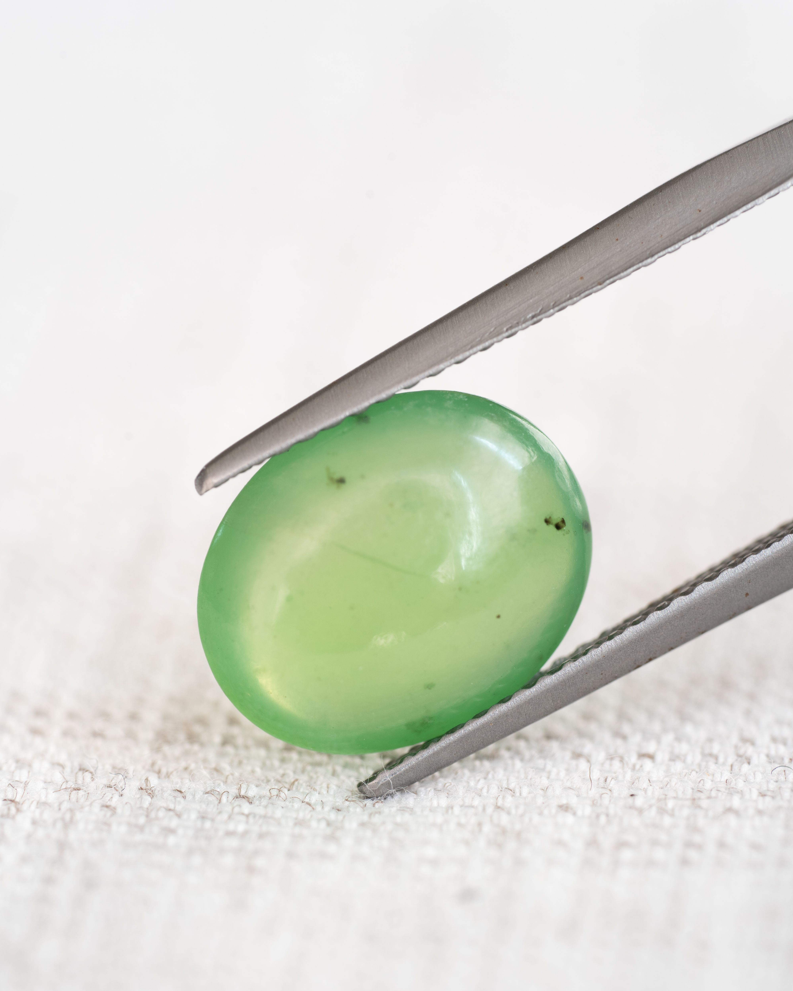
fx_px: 2992
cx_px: 398
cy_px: 576
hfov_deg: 15.1
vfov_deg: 18.8
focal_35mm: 102
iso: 100
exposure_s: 1/6
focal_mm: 90
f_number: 6.3
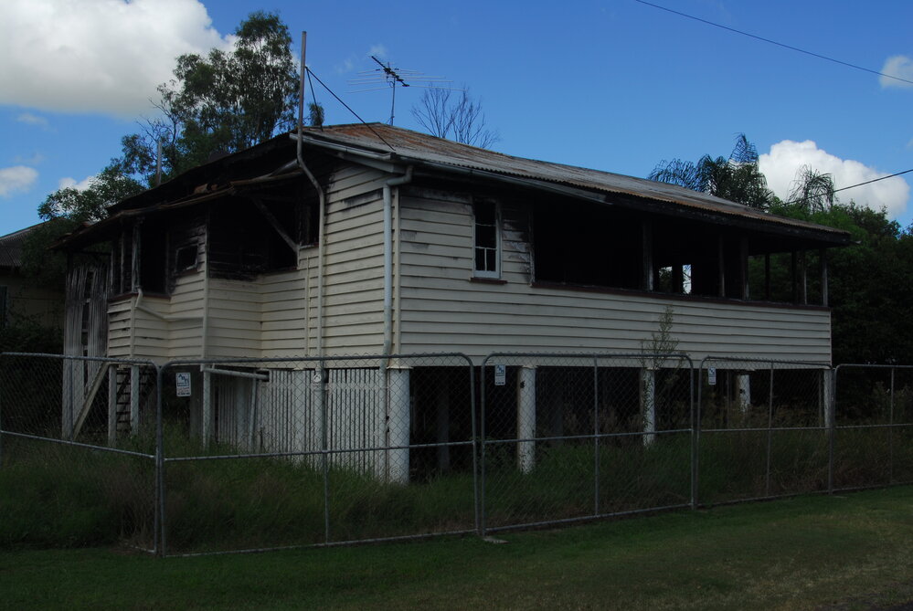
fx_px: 914
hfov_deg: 53.1
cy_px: 306
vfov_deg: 37.0
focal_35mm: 36
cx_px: 456
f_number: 16
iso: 100
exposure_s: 1/60
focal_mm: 24
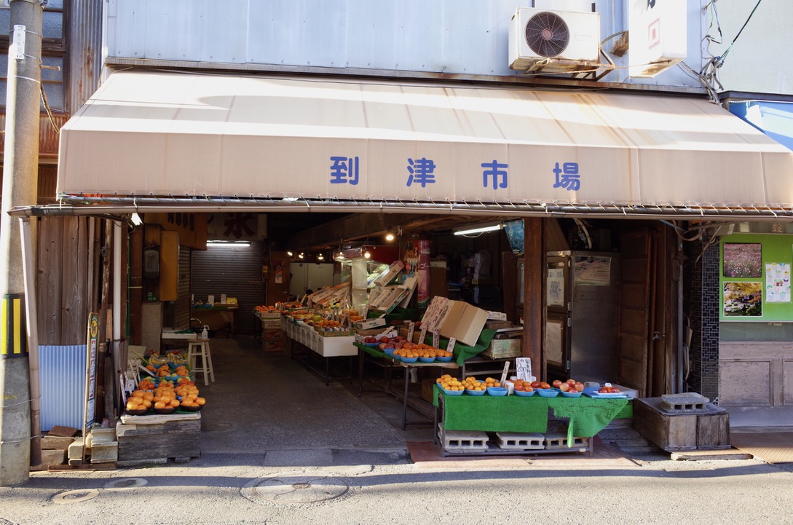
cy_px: 262
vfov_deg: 46.2
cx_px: 396
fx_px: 615
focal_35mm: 28
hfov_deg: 65.6
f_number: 3.5
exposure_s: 1/60
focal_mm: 18.3
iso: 200
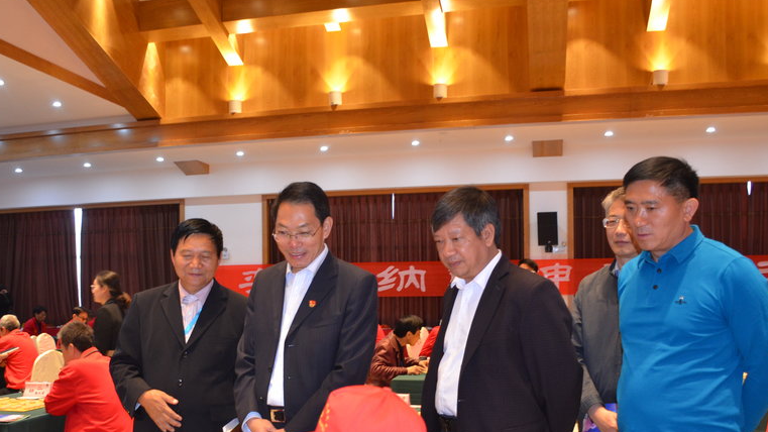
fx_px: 774
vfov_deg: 30.8
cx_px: 315
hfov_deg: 52.5
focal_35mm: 38
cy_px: 303
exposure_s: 1/60
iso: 800
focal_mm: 18
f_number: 3.5
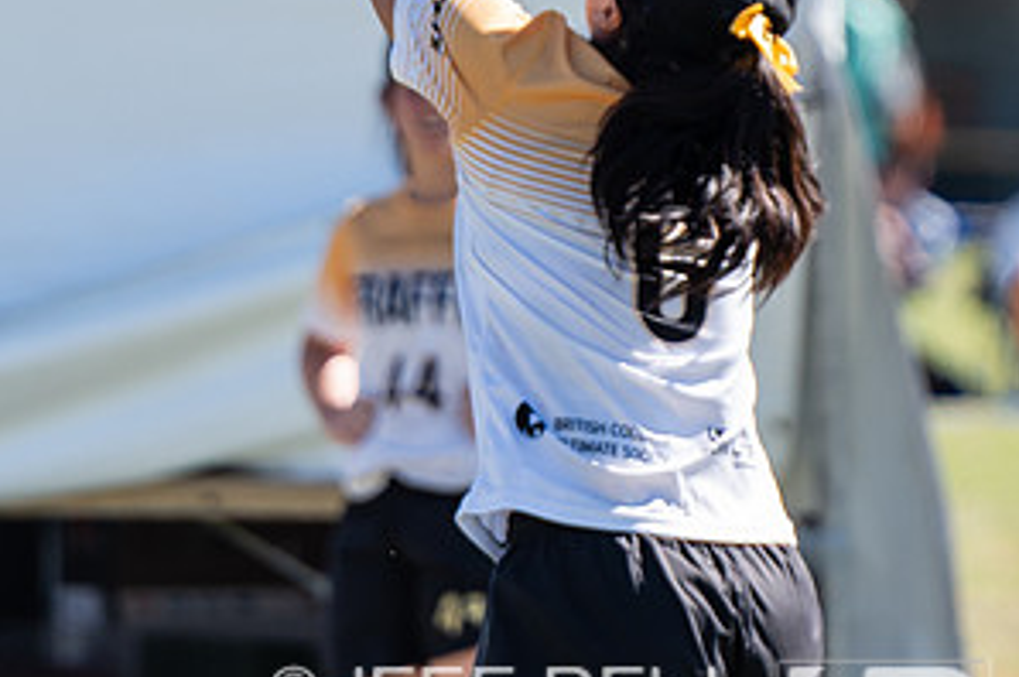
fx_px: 26012
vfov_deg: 1.5
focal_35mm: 920
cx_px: 767
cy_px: -206
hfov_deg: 2.2
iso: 100
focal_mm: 200
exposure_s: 1/1000
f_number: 2.8
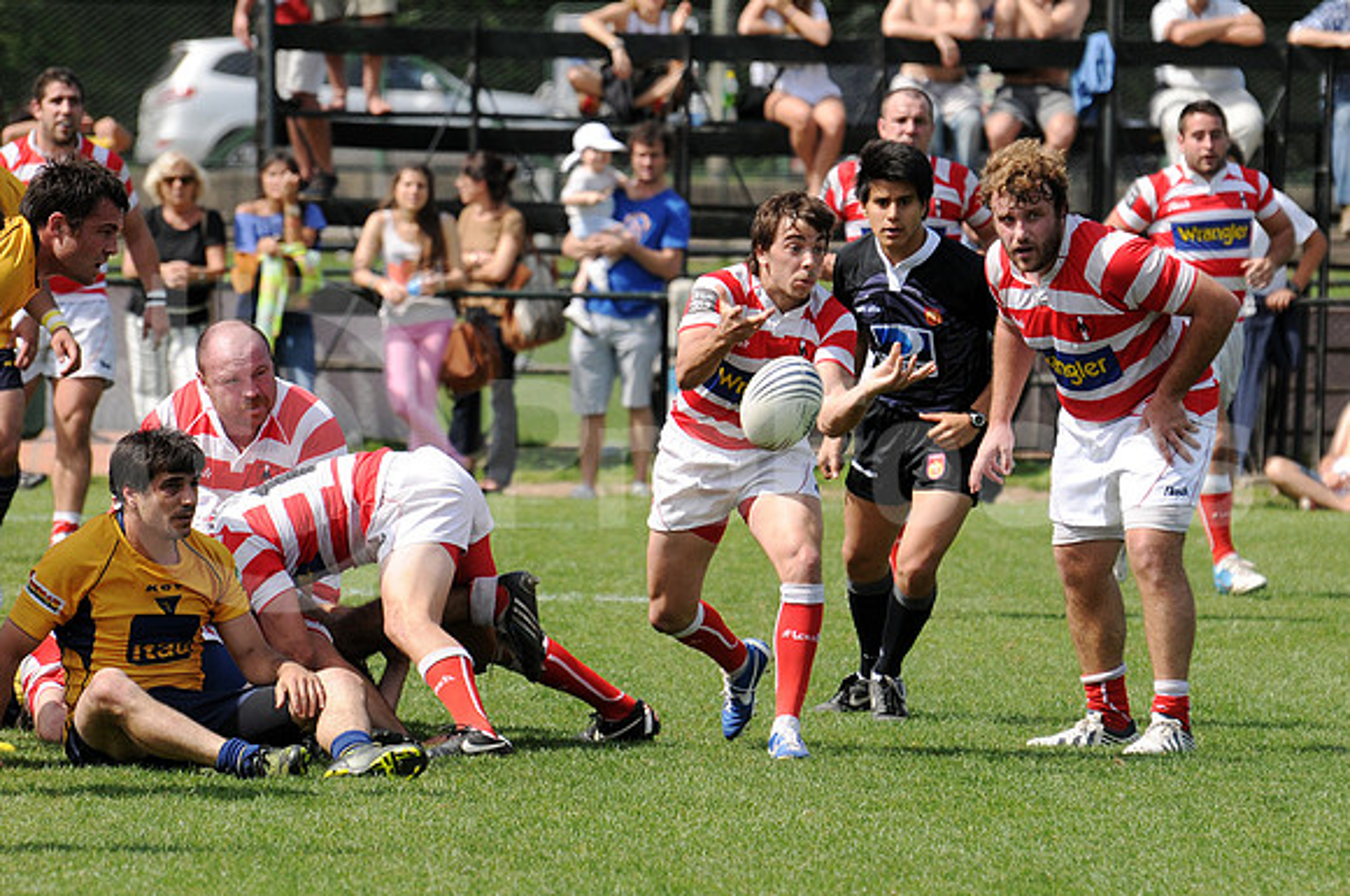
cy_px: 448
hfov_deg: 6.6
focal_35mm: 315
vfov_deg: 4.4
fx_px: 11796
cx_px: 675
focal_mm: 210
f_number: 5.3
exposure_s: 1/1000
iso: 250
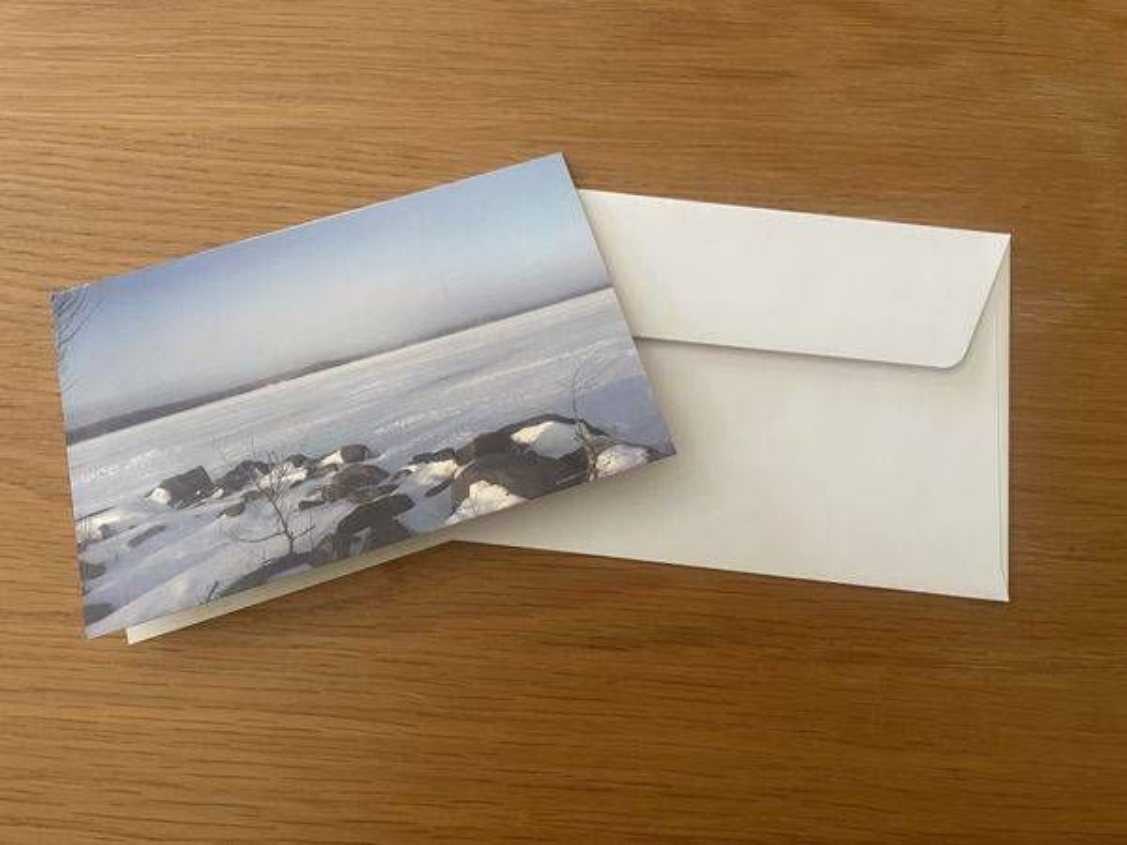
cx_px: 564
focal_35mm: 26
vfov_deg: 53.1
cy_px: 422
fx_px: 846
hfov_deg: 67.3
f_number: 1.6
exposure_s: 1/60
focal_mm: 4.2
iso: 320
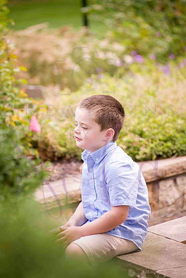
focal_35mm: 179
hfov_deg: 7.7
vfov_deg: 11.5
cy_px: 133
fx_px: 1386
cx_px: 89
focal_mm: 170
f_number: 5
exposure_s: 1/320
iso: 400
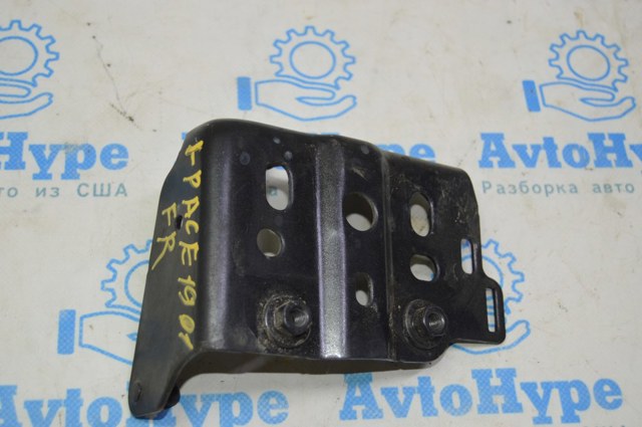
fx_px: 935
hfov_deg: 37.9
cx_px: 321
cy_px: 214
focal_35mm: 52
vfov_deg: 25.7
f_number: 4.5
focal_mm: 35
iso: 560
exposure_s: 1/60
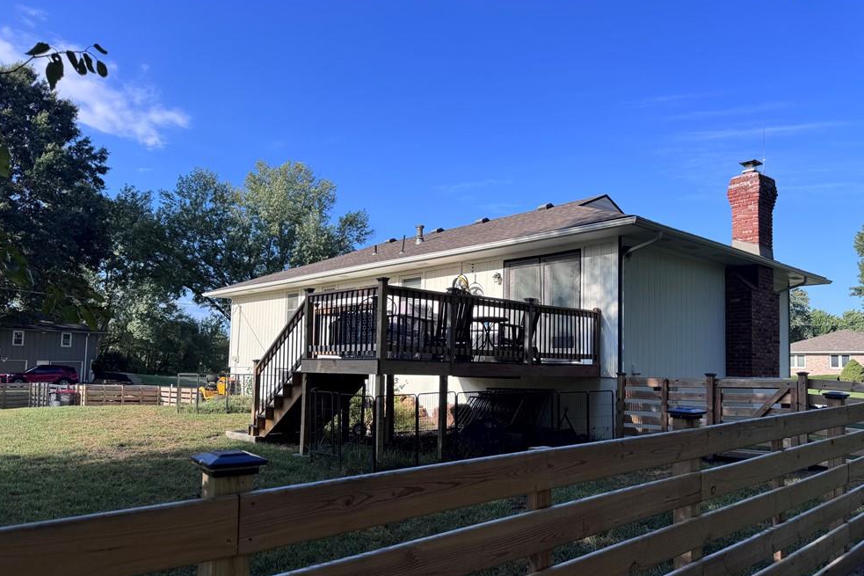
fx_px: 624
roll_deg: -1.0
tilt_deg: +4.3
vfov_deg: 49.4
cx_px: 428
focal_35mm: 26
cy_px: 326
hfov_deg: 69.4
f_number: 1.78
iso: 80
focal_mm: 6.76
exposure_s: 1/2331
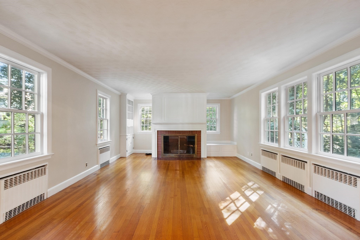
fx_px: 150
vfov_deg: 77.3
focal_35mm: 15
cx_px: 180
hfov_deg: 100.4
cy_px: 120
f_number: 8
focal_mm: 10
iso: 320
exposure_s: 3.2
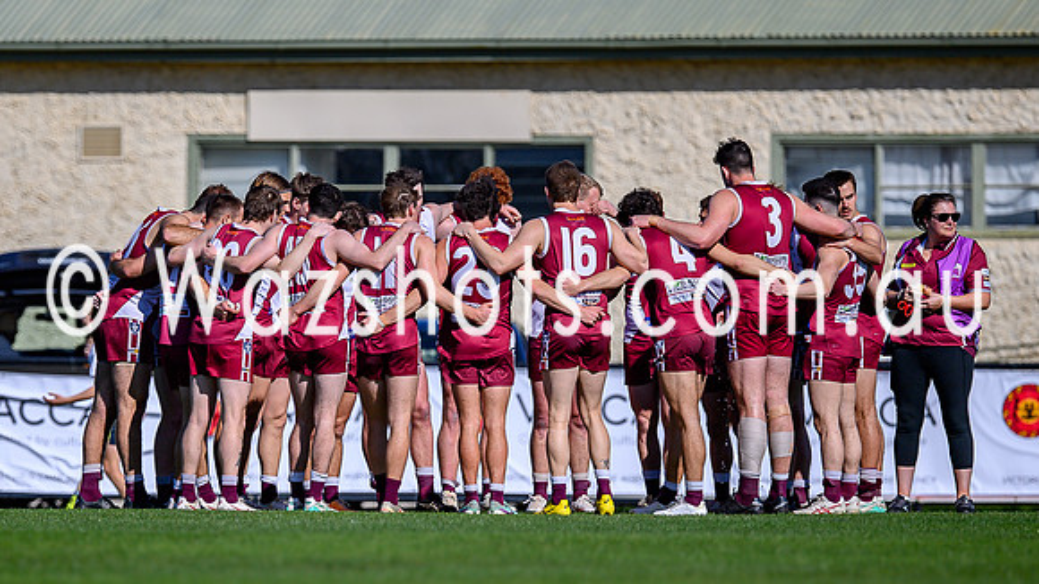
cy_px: 443
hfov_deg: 2.4
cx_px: 365
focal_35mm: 898
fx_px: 24728
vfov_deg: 1.4
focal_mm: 500
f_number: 4
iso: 180
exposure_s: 1/3200
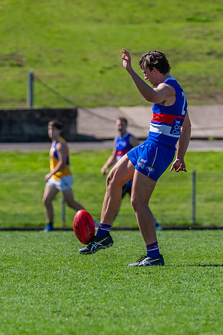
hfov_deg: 1.5
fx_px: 8421
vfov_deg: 2.3
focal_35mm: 906
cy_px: 164
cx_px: 141
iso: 800
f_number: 6.3
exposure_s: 1/2000
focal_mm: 420
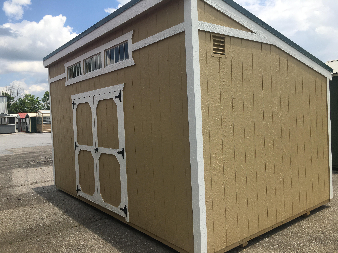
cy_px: 126
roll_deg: +2.3
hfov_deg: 61.7
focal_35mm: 29
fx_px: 283
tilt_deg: +0.2
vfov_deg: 48.2
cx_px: 169
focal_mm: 4.15
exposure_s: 1/1748
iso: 25
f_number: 2.2
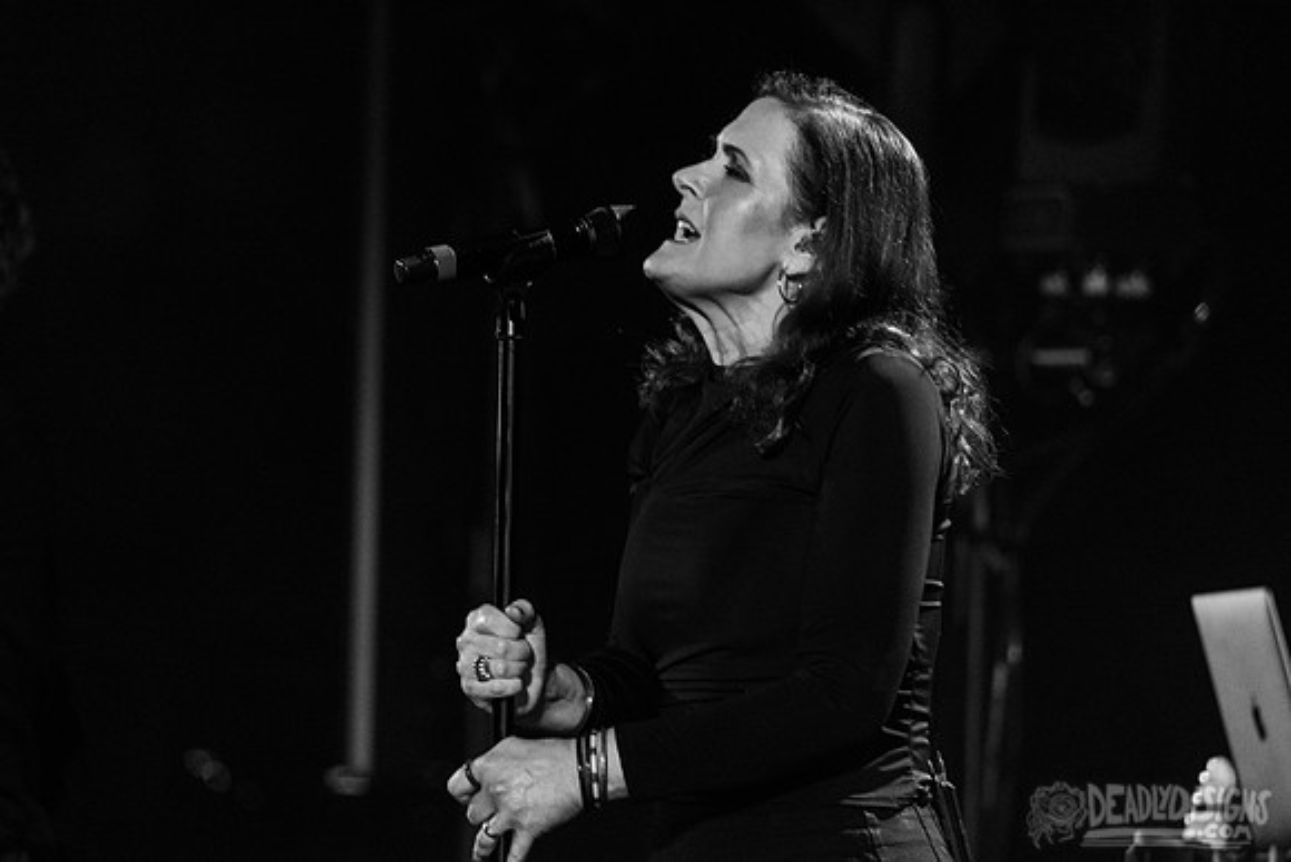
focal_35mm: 532
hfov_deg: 3.9
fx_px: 19097
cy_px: 403
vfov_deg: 2.6
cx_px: 615
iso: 4000
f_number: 6
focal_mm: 500
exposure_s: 1/160
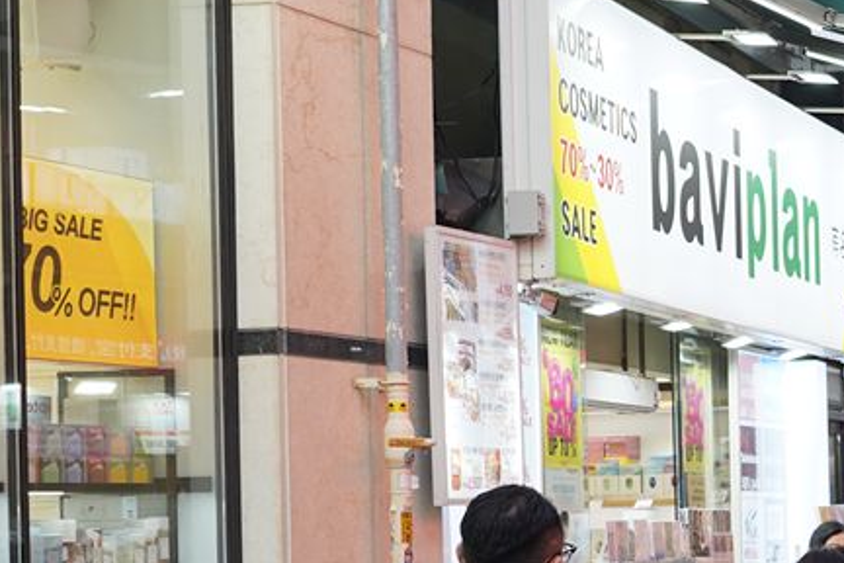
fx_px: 2602
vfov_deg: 12.3
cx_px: 1526
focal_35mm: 111
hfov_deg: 15.7
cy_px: 465
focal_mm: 24
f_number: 2.8
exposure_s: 1/100
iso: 100
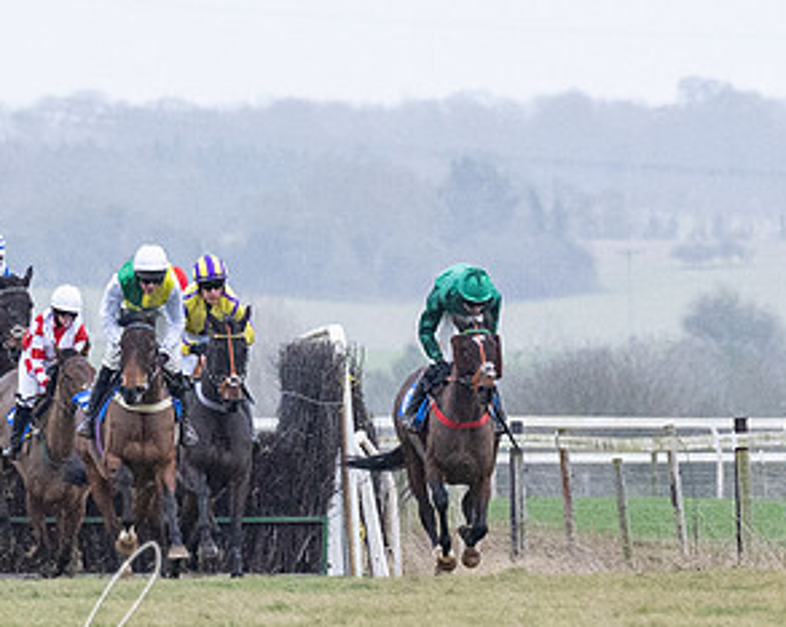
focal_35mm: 1155
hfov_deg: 1.7
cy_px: 740
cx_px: 392
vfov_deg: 1.3
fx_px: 26850
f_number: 4
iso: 1250
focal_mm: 200
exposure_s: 1/1000
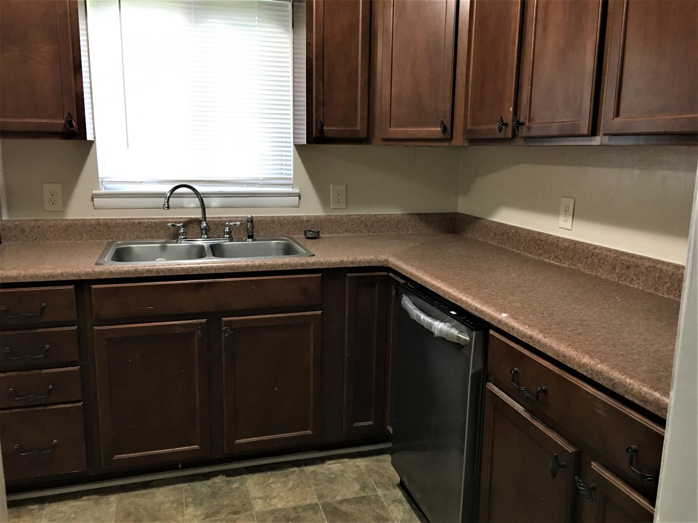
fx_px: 585
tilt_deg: -8.2
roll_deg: -0.7
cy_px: 262
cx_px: 349
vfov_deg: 48.2
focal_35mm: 29
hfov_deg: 61.7
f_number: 2.2
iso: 125
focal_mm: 4.15
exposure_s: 1/30
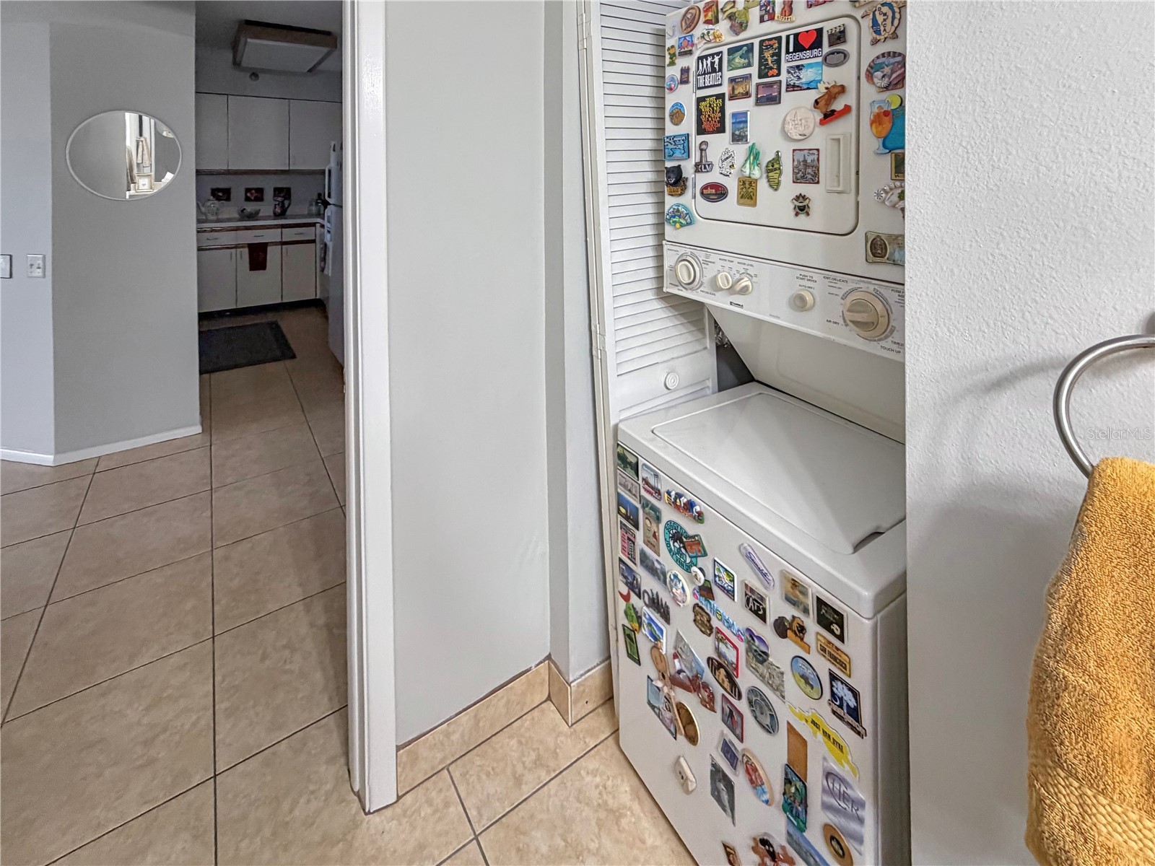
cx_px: 578
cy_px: 433
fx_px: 467
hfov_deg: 102.1
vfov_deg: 85.7
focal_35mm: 14
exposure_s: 1/60
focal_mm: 2.22
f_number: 2.2
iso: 320
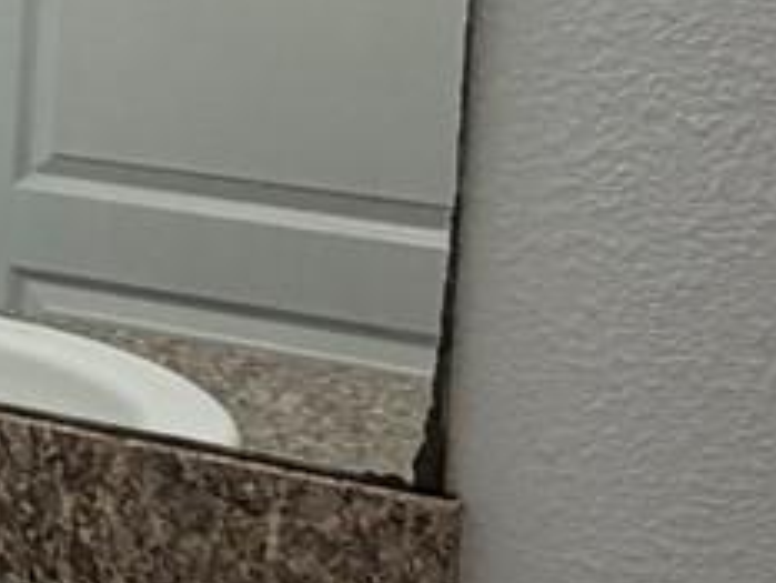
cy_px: -63
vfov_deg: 15.0
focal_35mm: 96
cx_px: -629
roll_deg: -0.8
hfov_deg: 16.8
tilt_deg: -6.4
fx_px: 2153
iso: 160
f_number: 2.2
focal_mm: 2.22
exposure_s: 1/120
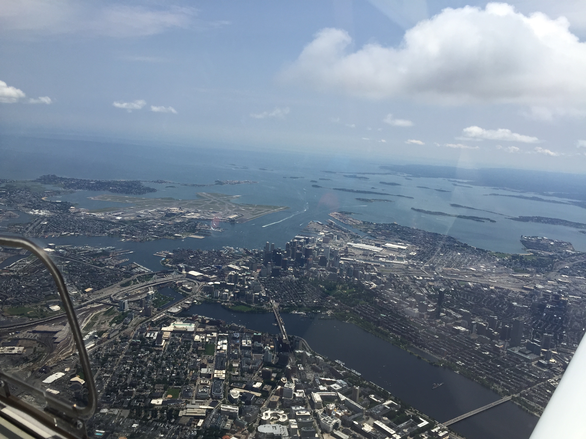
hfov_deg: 61.7
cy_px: 220
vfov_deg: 48.2
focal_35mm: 29
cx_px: 293
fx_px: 491
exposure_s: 1/2825
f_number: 2.2
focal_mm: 4.15
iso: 32
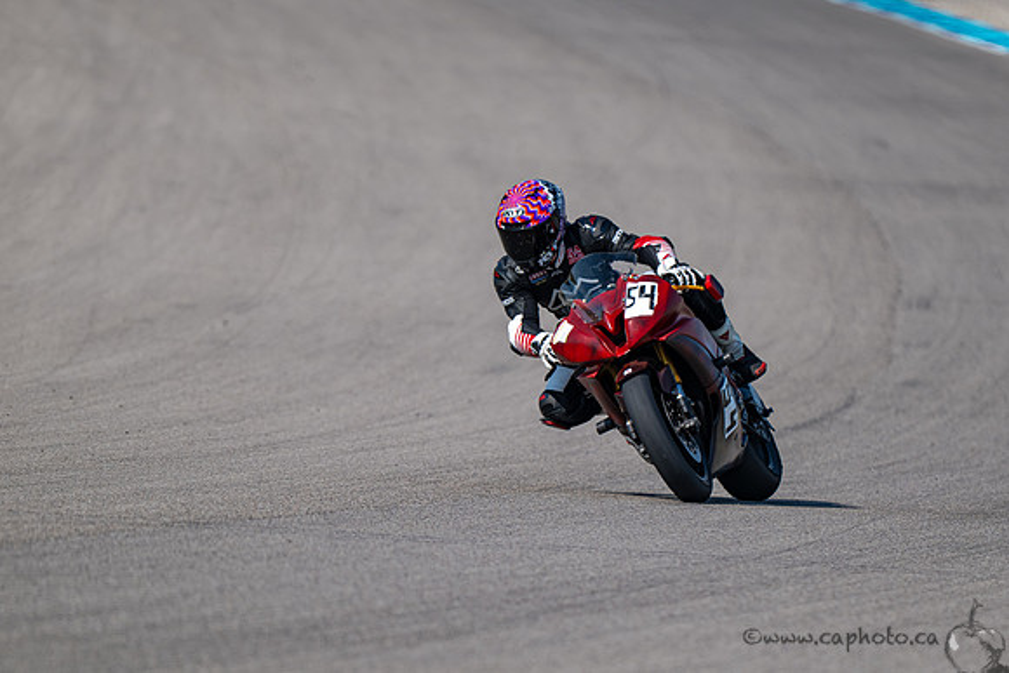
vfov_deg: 1.8
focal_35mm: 779
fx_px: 21839
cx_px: 655
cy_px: 437
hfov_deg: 2.6
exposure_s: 1/1250
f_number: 6.3
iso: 160
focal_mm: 600
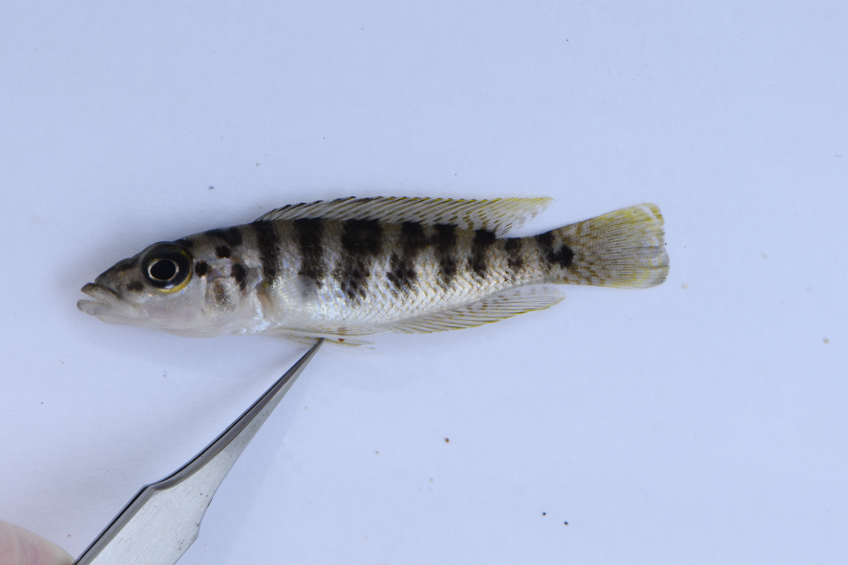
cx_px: 424
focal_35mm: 126
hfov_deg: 16.3
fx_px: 2967
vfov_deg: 10.9
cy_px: 282
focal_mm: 105
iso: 320
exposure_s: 1/125
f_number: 10
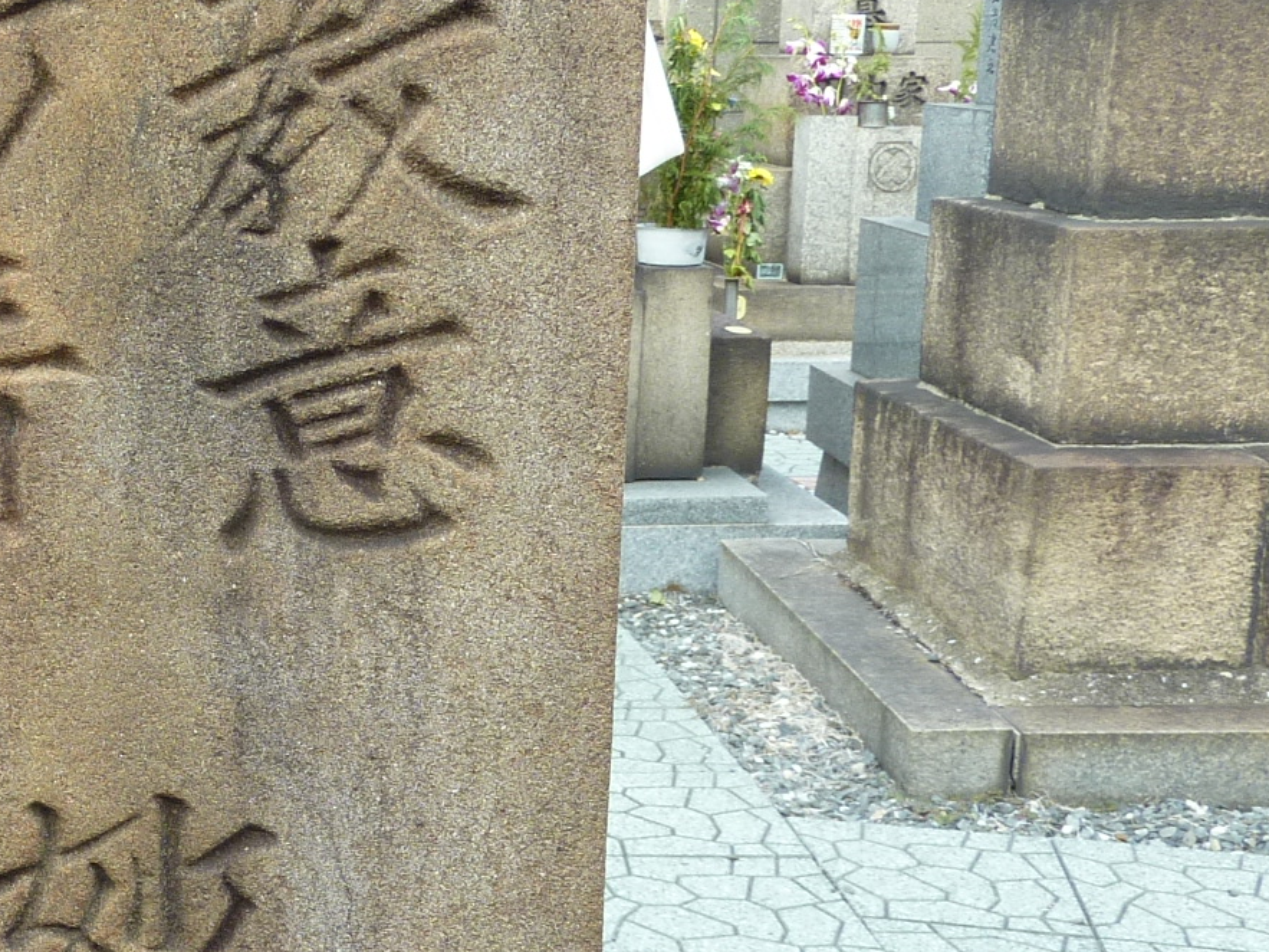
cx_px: 161
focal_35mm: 58
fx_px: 2126
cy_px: 650
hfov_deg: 31.9
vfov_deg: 25.1
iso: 80
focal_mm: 4.1
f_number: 4
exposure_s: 1/100
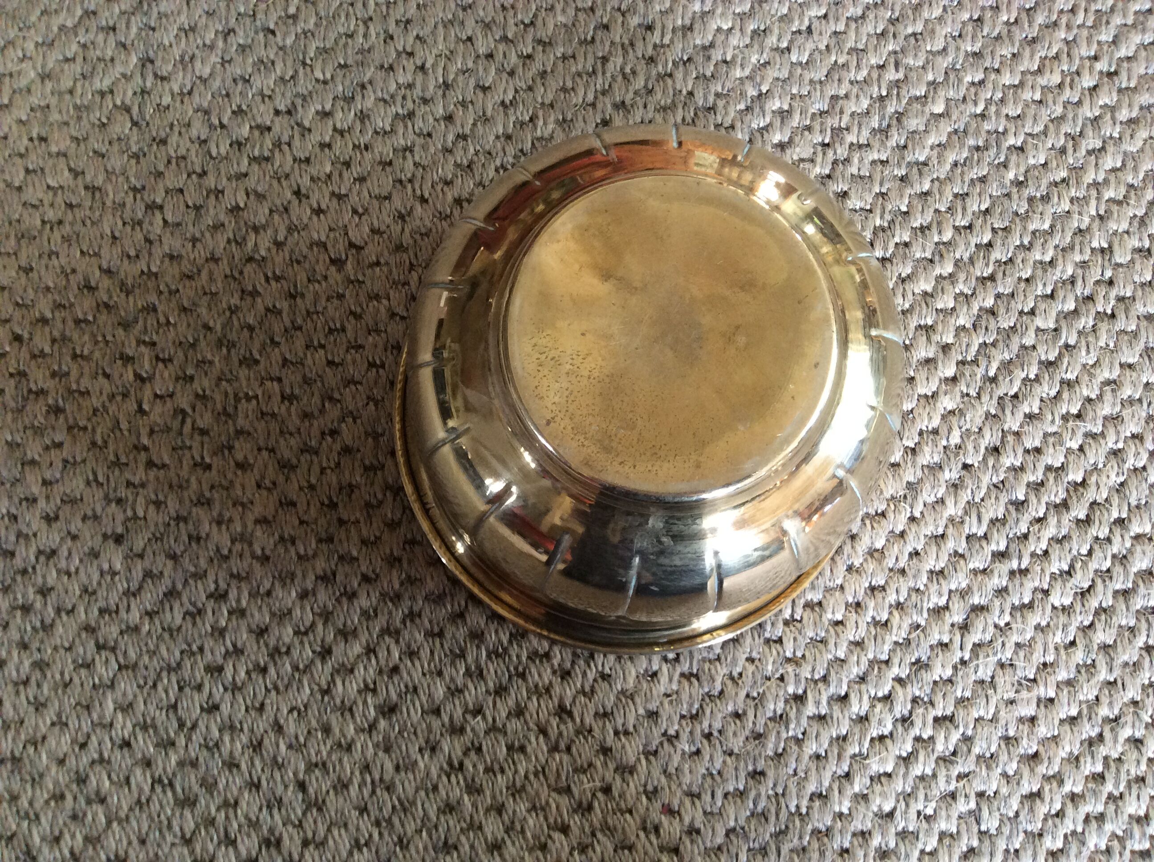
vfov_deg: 44.1
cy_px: 431
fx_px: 1065
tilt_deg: -81.5
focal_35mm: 32
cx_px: 577
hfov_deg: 56.9
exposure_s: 1/25
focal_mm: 3.3
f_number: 2.4
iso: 125
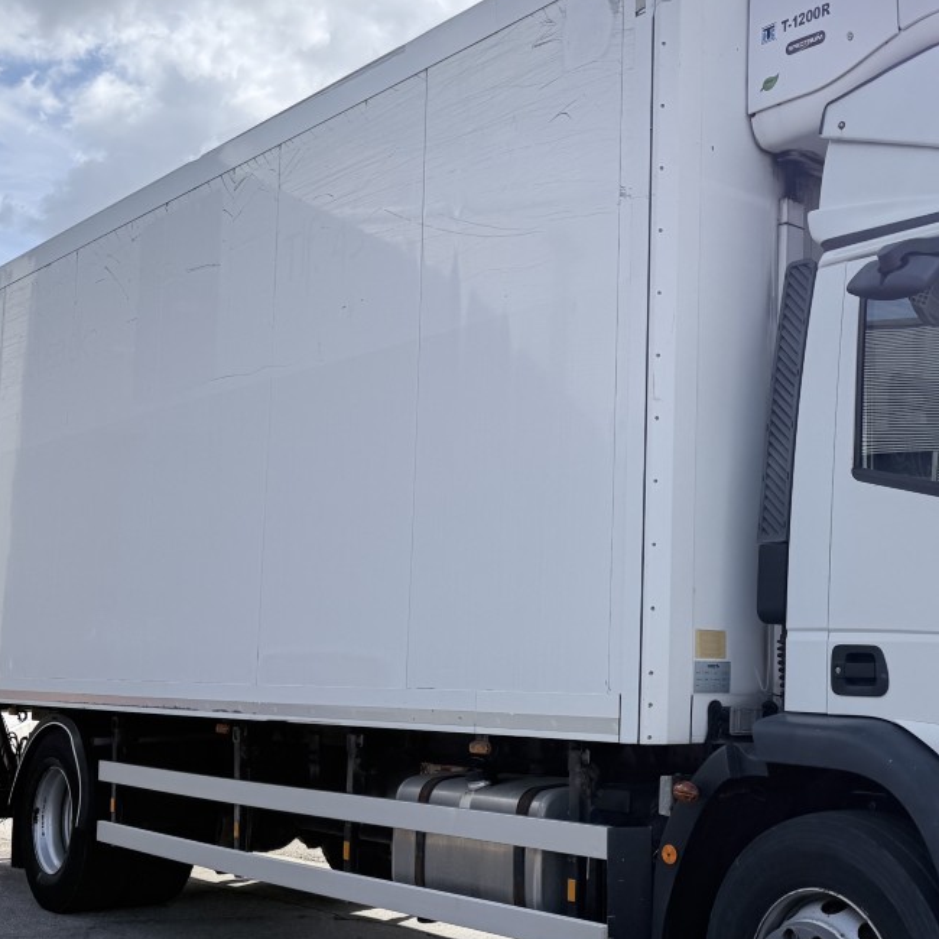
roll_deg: +0.7
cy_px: 533
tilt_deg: +5.0
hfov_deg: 34.9
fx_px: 1442
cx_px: 754
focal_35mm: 47
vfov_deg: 36.0
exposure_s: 1/4673
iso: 100
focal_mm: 6.76
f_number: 1.78
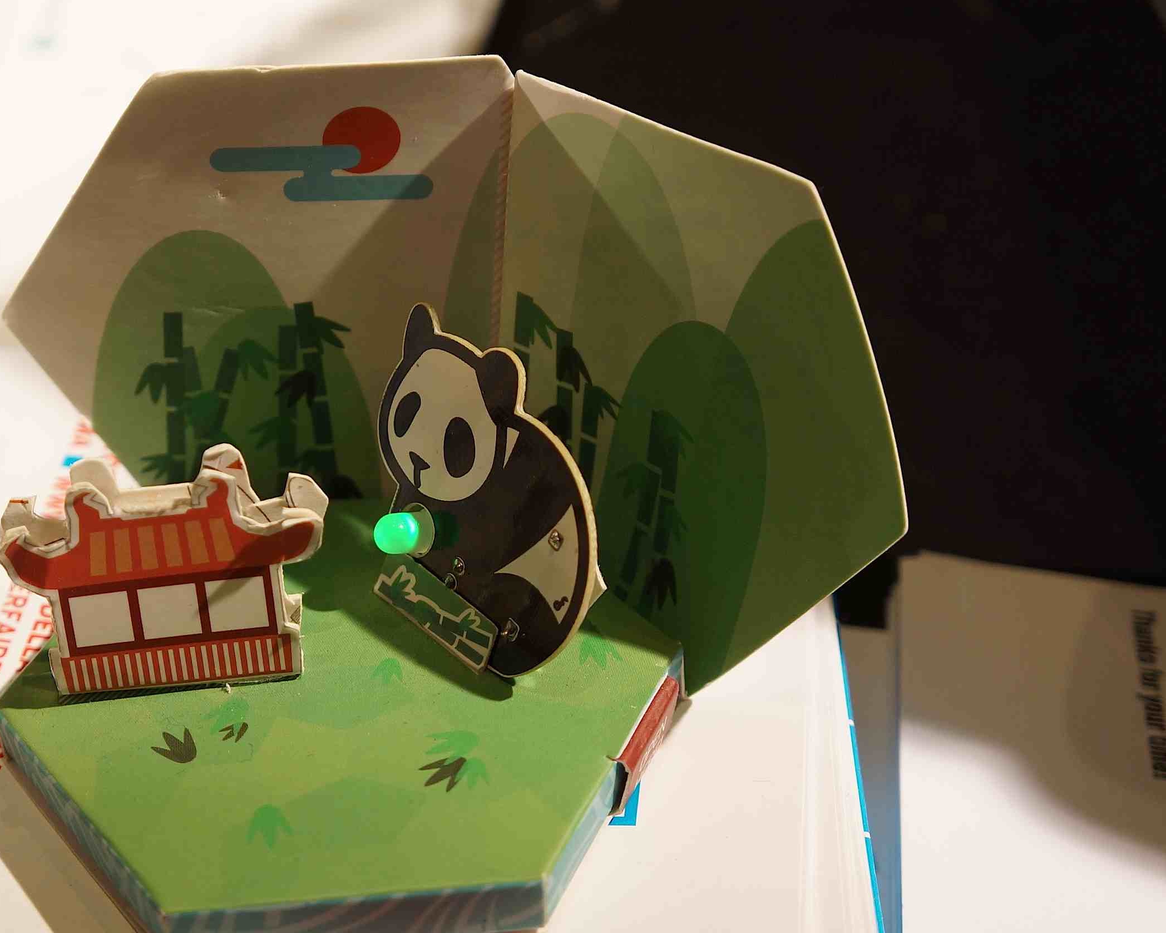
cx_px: 365
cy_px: 435
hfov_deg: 28.1
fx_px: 2312
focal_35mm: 67
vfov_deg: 22.8
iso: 250
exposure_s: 1/60
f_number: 4
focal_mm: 28
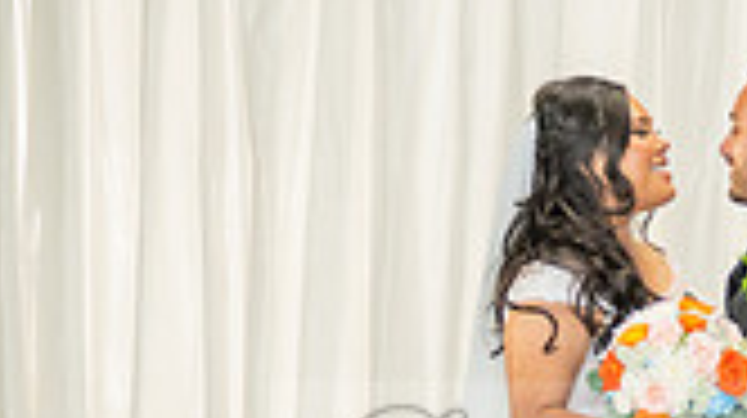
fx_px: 3245
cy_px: 549
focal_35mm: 164
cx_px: 611
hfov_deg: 13.1
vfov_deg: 7.3
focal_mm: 28
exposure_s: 1/160
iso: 800
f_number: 3.2
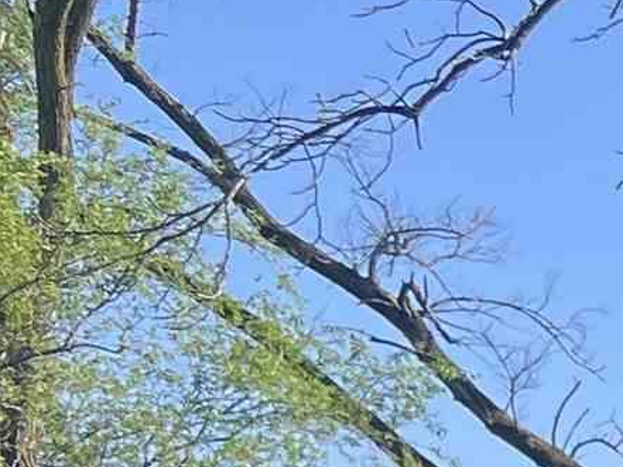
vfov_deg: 7.6
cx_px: 1829
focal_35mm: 181
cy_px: 1143
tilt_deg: -2.1
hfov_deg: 9.0
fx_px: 3258
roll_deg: +0.8
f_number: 1.5
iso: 50
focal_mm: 5.7
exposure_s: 1/1597
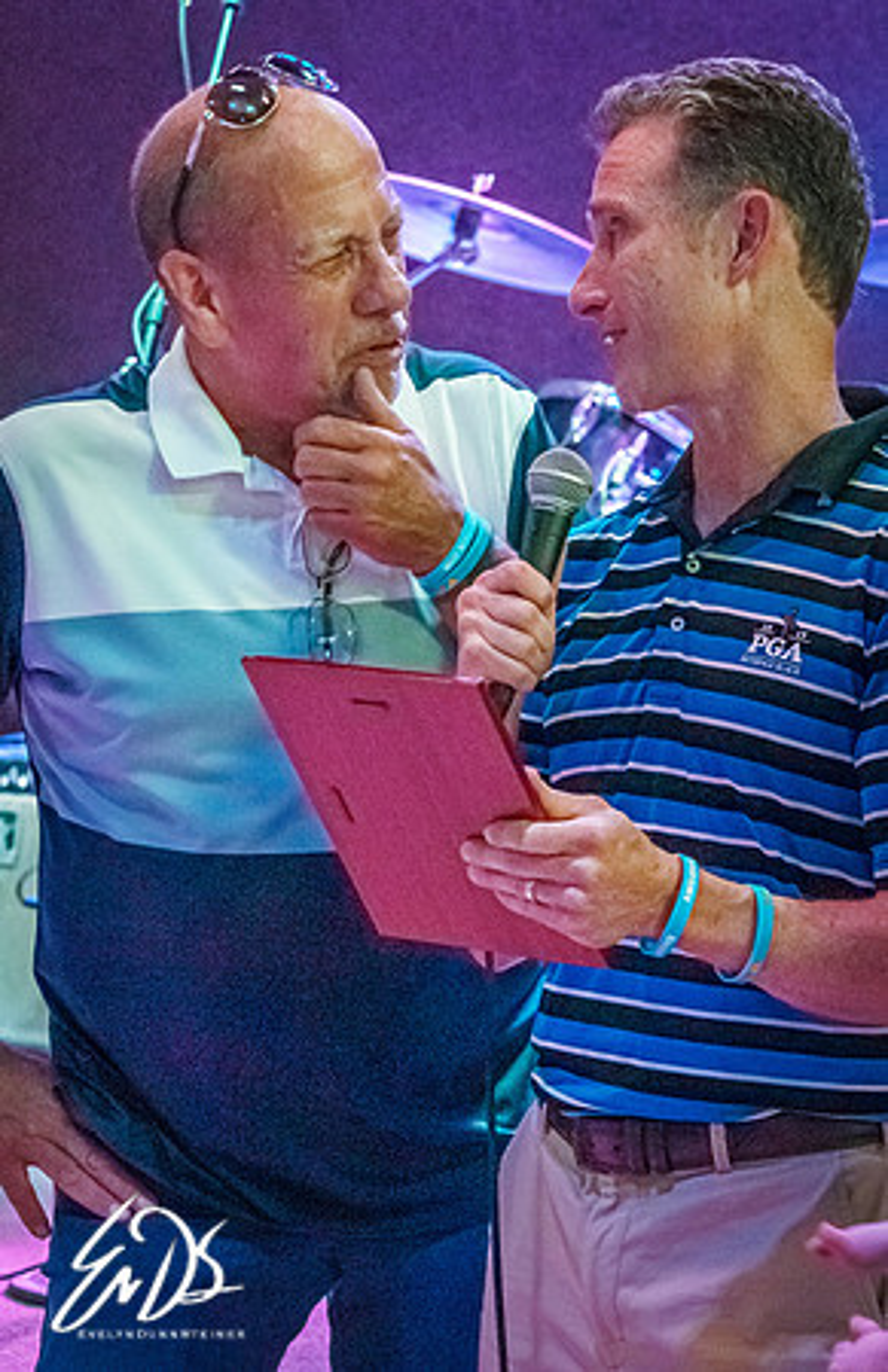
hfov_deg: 13.8
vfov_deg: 21.4
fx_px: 3627
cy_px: 704
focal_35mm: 96
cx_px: 888
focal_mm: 55
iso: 3200
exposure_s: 1/125
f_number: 4.5
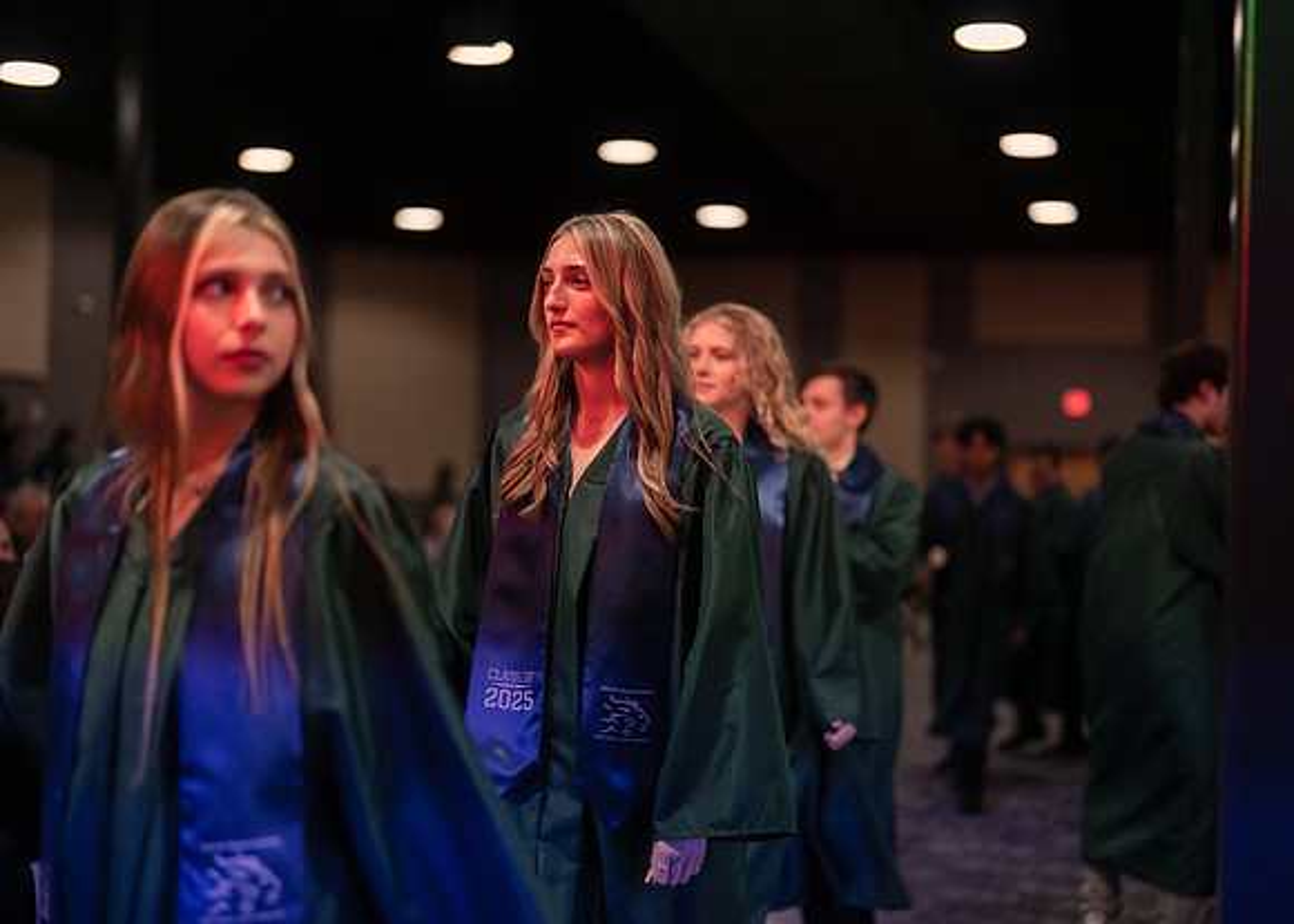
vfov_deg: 26.6
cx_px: 647
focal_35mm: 53
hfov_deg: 36.7
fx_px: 1951
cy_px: 462
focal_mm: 50
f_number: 1.2
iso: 1250
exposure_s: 1/500
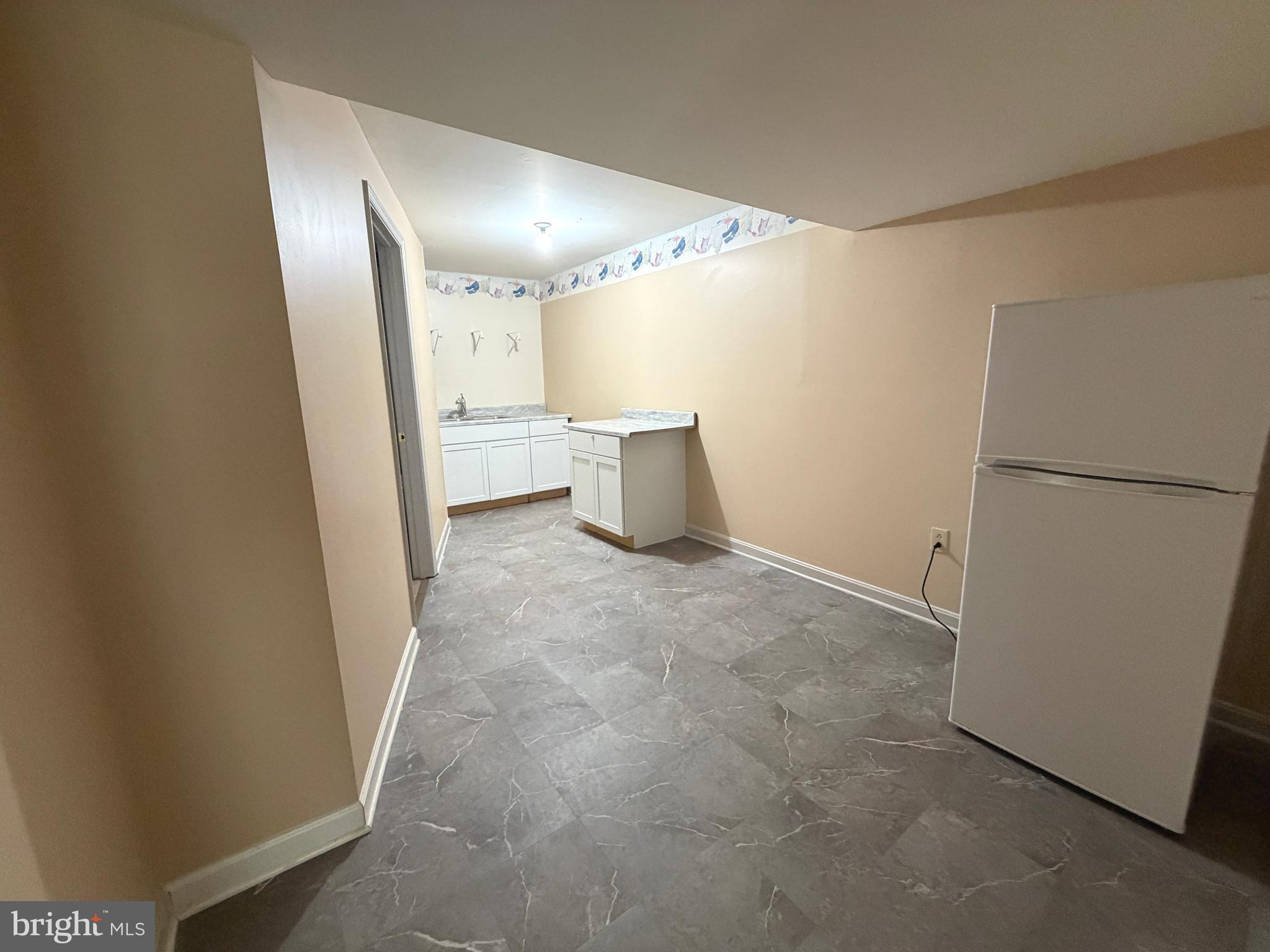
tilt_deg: -11.0
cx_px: 635
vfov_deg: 85.7
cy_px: 476
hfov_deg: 102.1
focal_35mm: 14
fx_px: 514
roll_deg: +1.4
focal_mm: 2.22
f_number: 2.2
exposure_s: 1/60
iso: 400
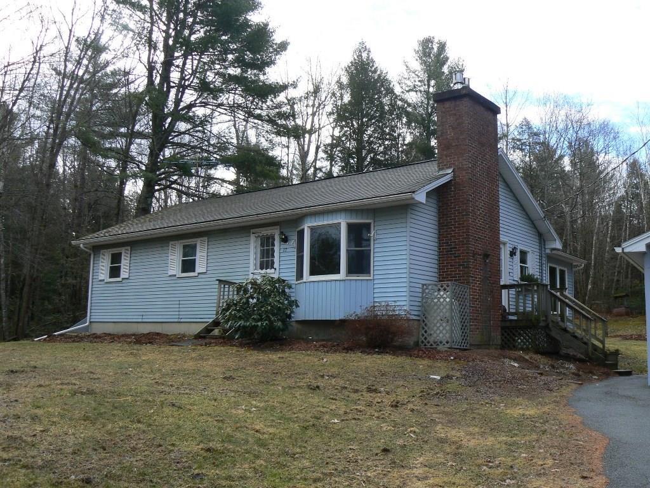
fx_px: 676
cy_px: 244
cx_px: 325
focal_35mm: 36
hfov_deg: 51.4
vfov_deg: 39.7
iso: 80
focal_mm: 6
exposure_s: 1/160
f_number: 5.6
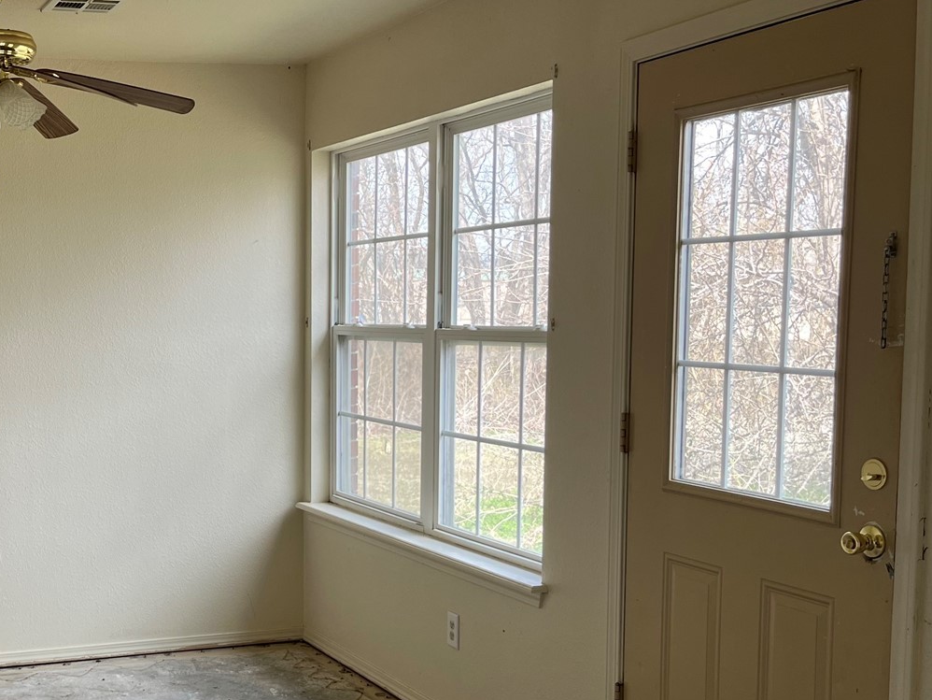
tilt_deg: -5.0
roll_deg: -0.1
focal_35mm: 50
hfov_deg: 36.4
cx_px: 142
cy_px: 449
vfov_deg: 29.0
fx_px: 1347
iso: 40
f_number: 1.6
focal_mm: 5.1
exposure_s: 1/143
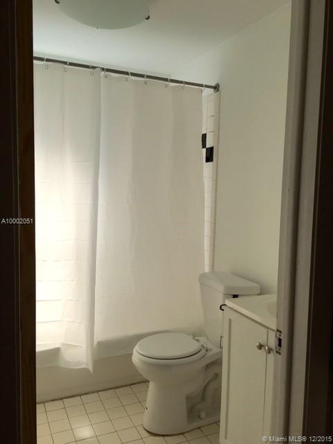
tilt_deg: -4.4
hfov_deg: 48.2
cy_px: 222
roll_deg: -1.5
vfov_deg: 61.7
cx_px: 166
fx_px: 372
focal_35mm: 29
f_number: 2.2
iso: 25
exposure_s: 1/1326
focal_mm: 4.15
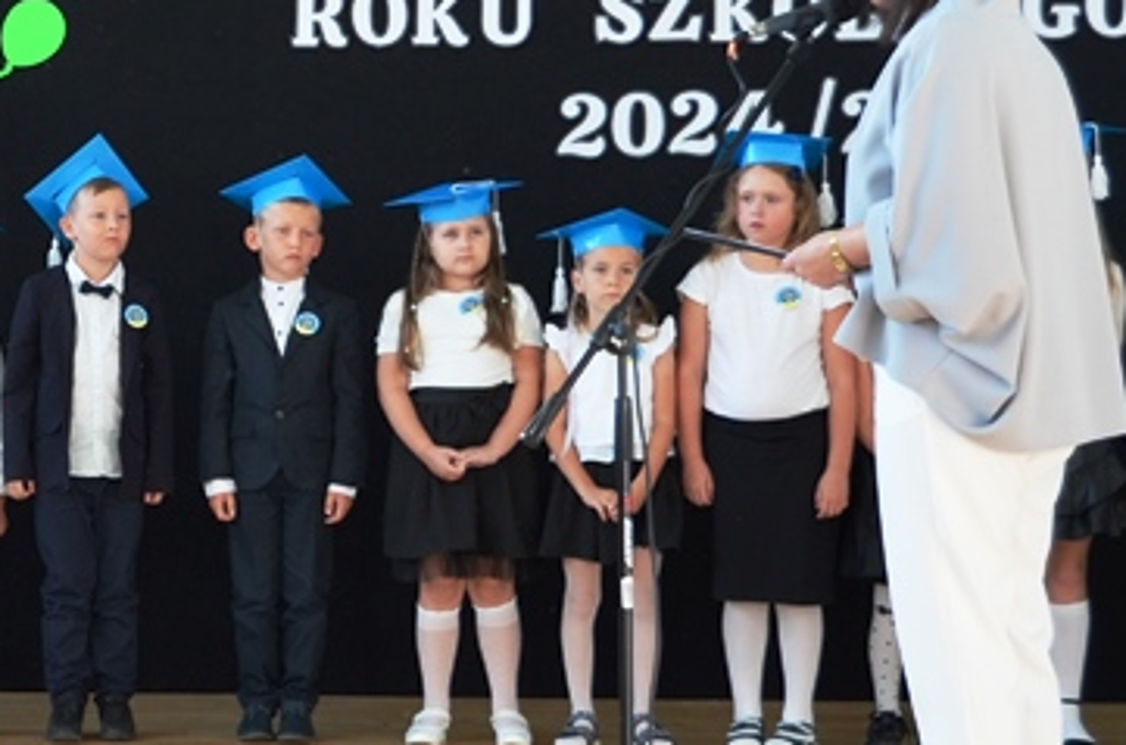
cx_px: -90
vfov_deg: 11.1
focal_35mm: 123
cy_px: 330
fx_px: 3852
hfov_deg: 16.2
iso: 400
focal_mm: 29
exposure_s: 1/100
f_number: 5
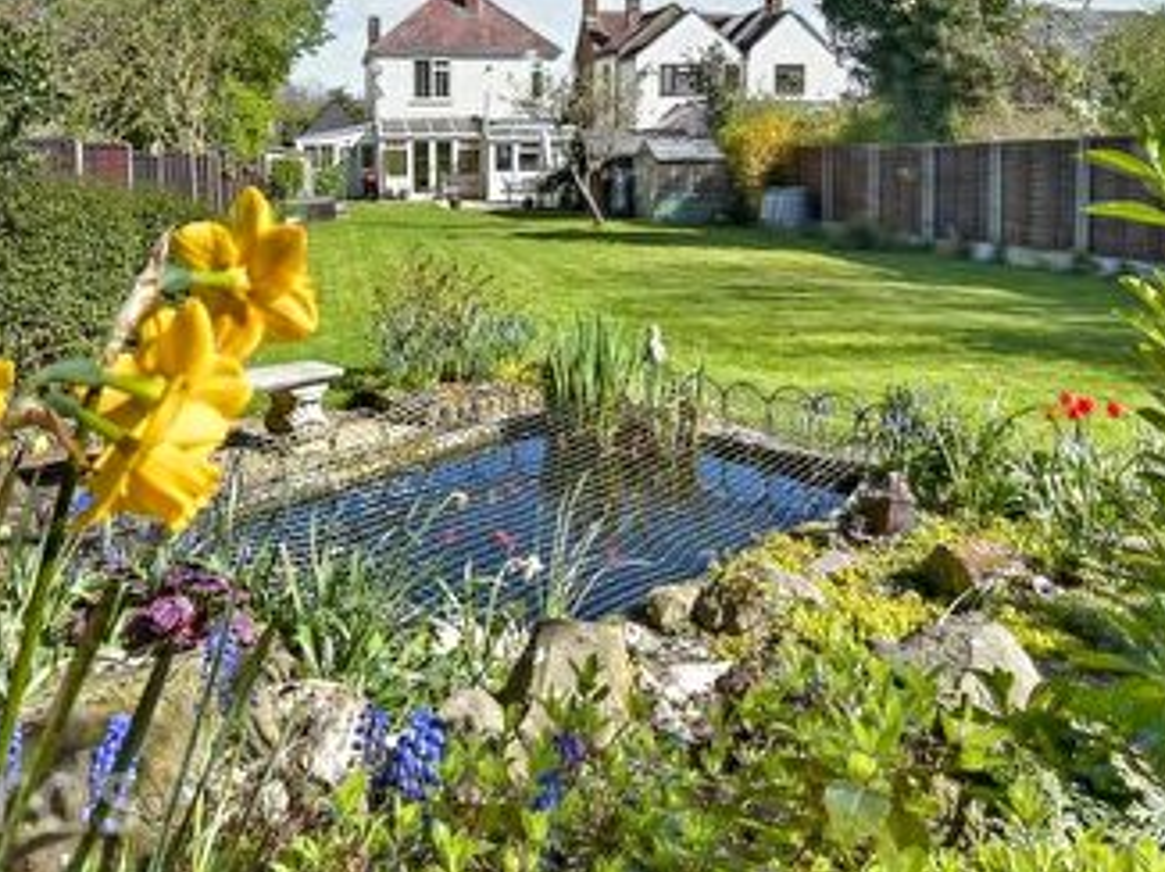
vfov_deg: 44.0
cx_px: 529
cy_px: 223
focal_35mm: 31
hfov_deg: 58.3
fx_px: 1043
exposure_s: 1/320
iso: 500
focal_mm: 10
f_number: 9
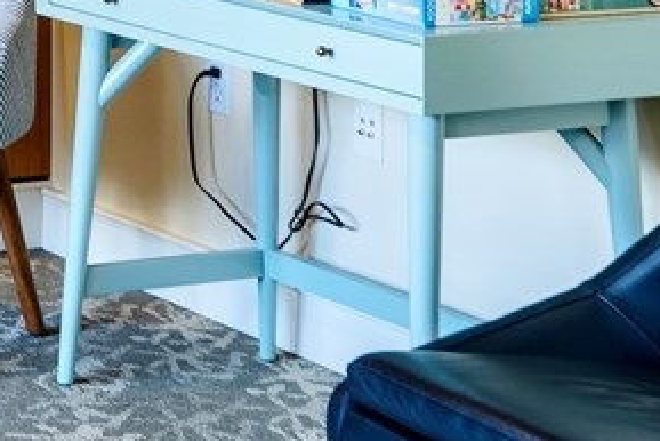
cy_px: -342
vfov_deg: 9.3
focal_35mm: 141
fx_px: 2586
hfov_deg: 12.6
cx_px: -686
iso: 100
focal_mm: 24
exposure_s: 1/6
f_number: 7.1
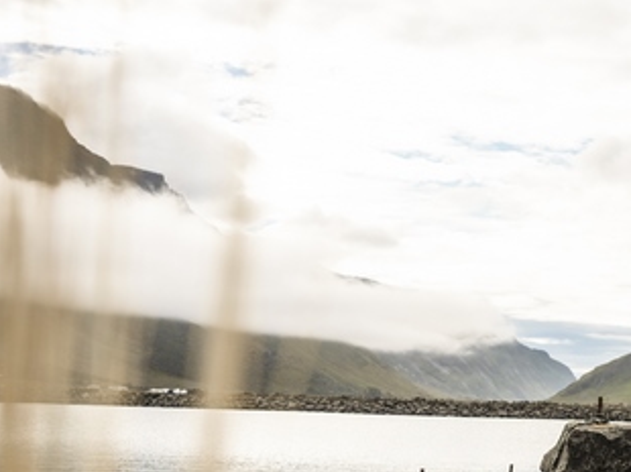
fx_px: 1148
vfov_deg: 23.2
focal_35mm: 63
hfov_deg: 29.0
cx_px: 611
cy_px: 304
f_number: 4
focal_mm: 29
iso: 50
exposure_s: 1/640
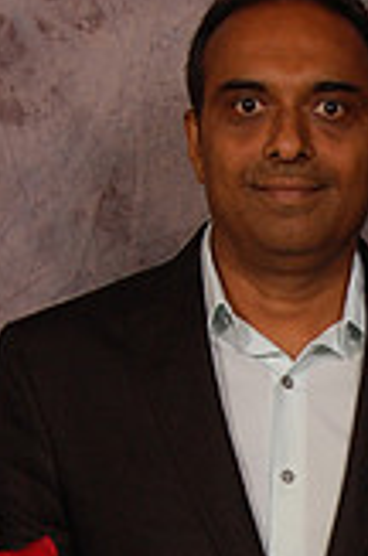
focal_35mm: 182
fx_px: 2802
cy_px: 655
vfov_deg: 11.1
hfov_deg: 7.4
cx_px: 562
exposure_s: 1/200
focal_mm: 34
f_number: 5.6
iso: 400
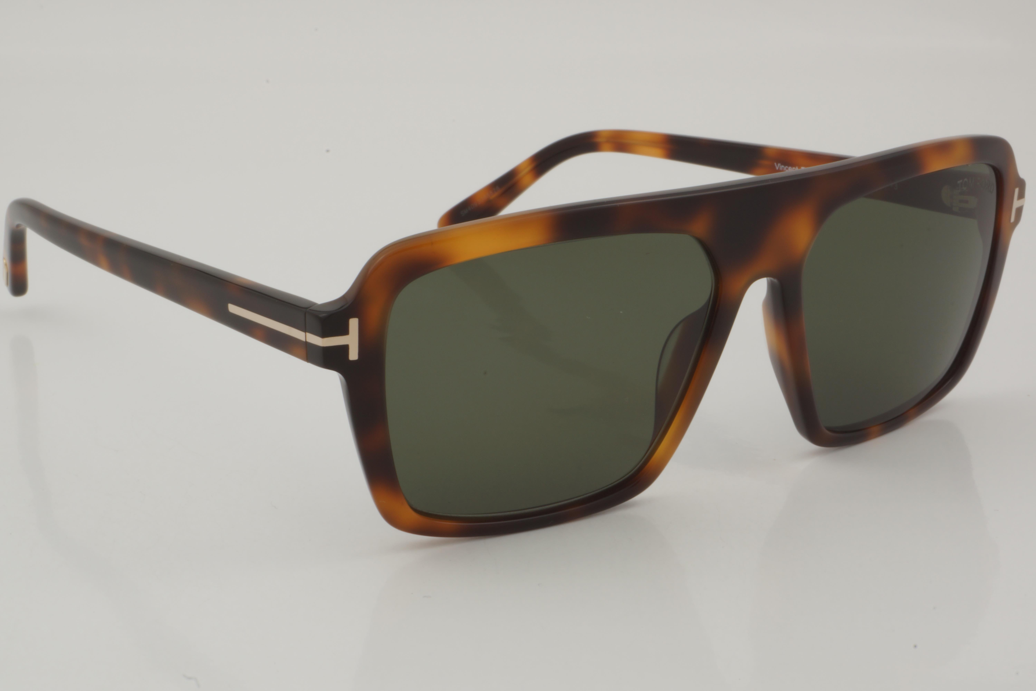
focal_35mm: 75
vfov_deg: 18.2
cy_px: 346
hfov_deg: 27.0
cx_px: 518
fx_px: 2158
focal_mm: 50
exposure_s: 1/3
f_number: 32
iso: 100
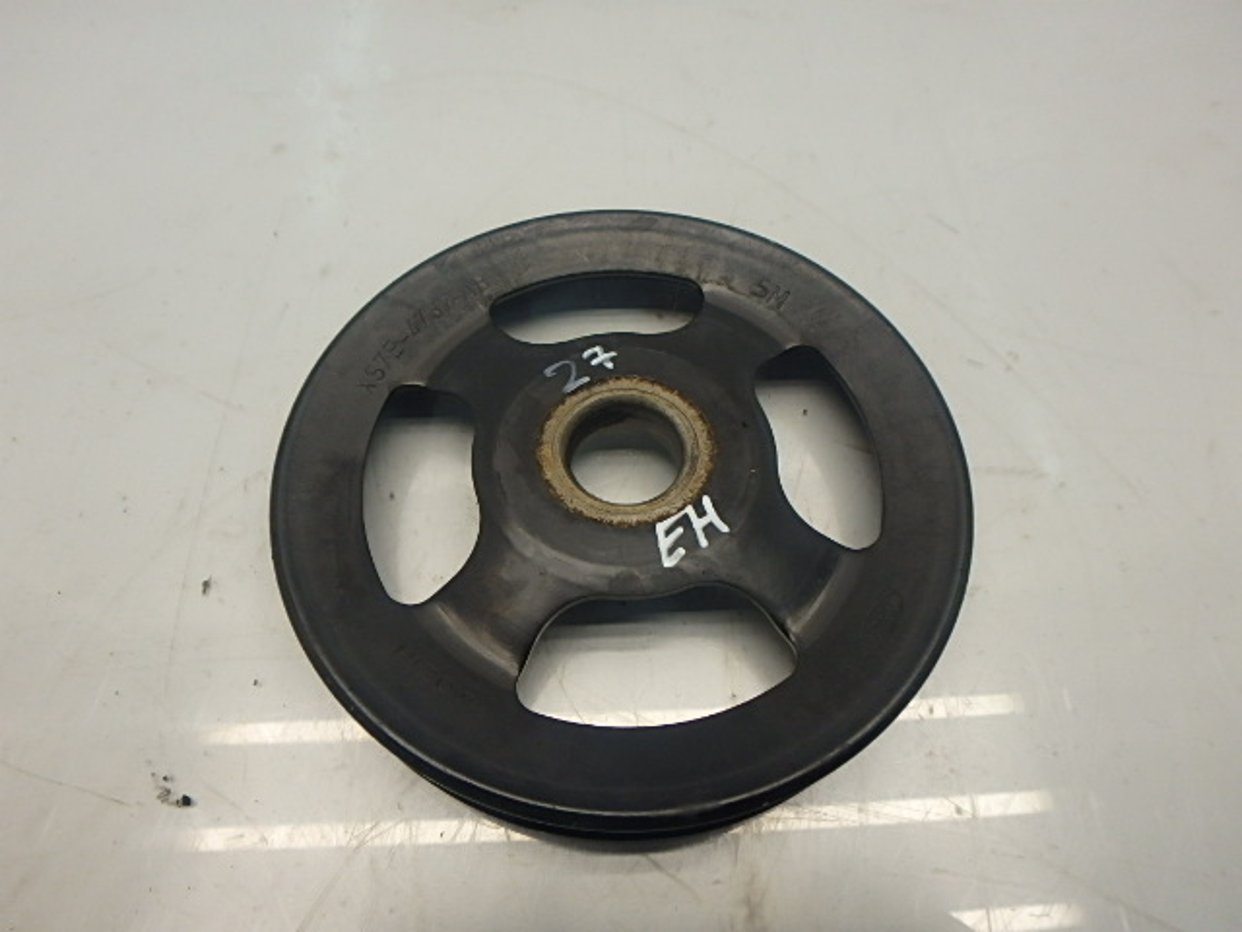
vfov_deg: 63.4
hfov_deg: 79.0
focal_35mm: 21
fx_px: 753
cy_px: 466
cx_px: 621
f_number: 3.5
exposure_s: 1/60
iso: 200
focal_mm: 3.7
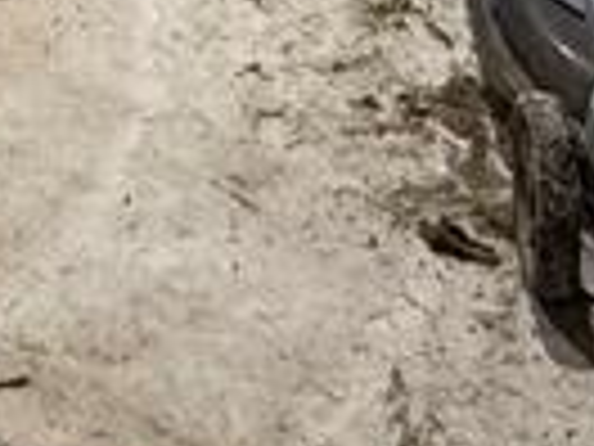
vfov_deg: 9.5
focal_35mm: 109
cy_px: -1009
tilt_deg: -4.9
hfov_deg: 17.4
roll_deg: +1.1
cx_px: -63
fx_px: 1870
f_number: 2.2
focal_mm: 2.22
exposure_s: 1/60
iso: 200
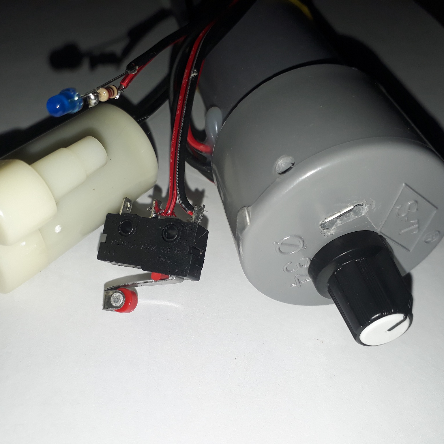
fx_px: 464
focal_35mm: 32
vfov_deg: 51.1
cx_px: 207
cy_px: 223
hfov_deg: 51.1
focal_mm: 3.6
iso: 40
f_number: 1.9
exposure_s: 1/414
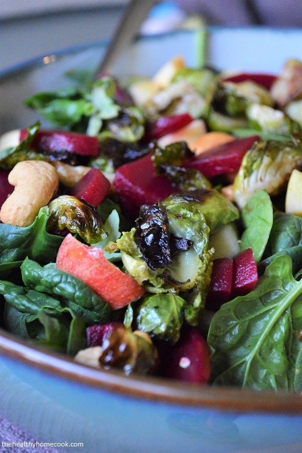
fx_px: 756
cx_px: 151
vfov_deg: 33.4
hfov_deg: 22.6
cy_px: 226
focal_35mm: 60
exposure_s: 1/50
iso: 3200
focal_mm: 40
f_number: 5.3
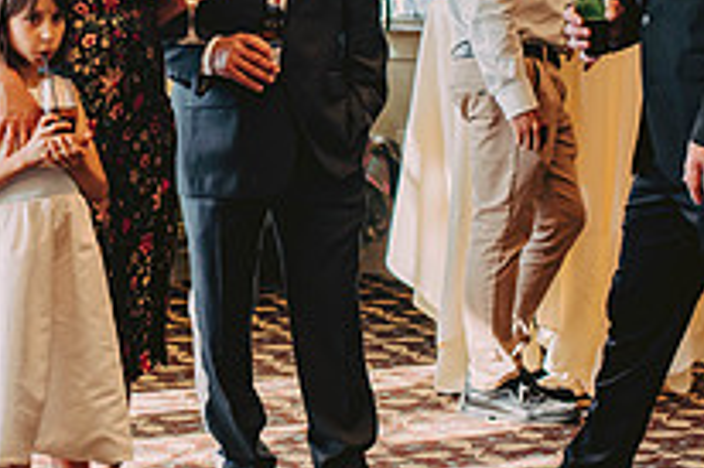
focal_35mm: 141
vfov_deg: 9.6
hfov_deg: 14.5
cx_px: 157
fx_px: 2755
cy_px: -19
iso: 320
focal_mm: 50
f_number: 2.8
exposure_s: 1/320
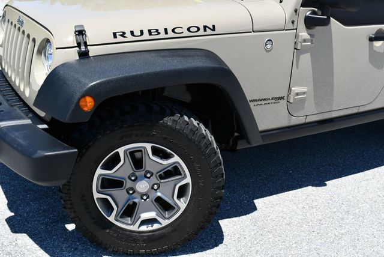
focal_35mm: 44
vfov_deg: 30.6
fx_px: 470
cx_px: 192
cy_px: 128
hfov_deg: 44.5
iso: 110
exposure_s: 1/250
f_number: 8
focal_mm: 22
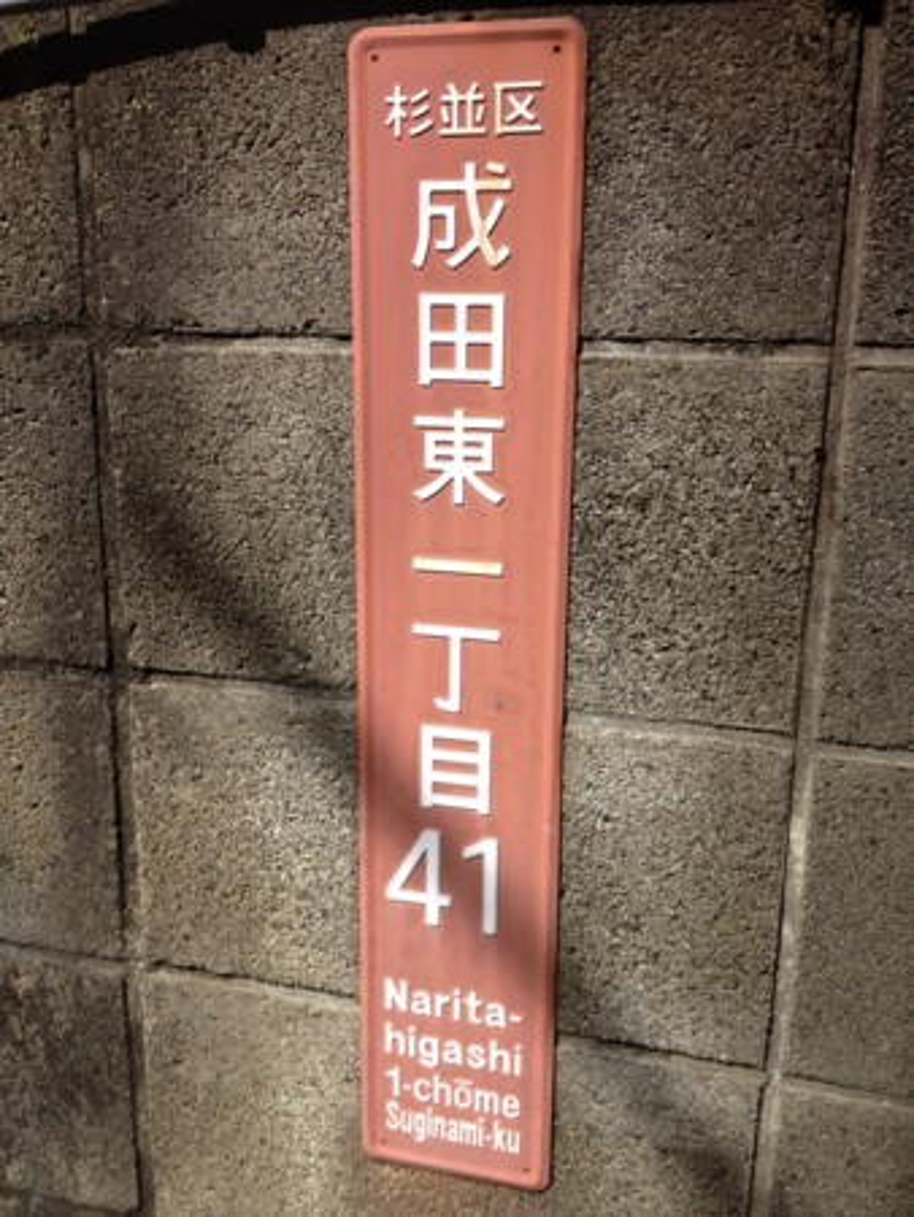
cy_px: 608
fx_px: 1231
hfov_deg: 40.7
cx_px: 457
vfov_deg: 52.6
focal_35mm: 35
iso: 64
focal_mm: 4.28
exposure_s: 1/1175
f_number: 2.4
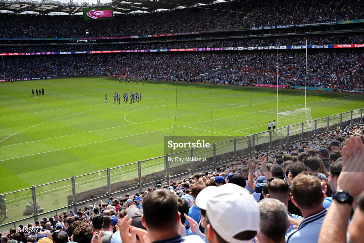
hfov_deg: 50.7
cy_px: 122
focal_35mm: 38
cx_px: 182
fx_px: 384
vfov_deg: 35.1
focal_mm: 38
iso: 200
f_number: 5.6
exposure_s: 1/800
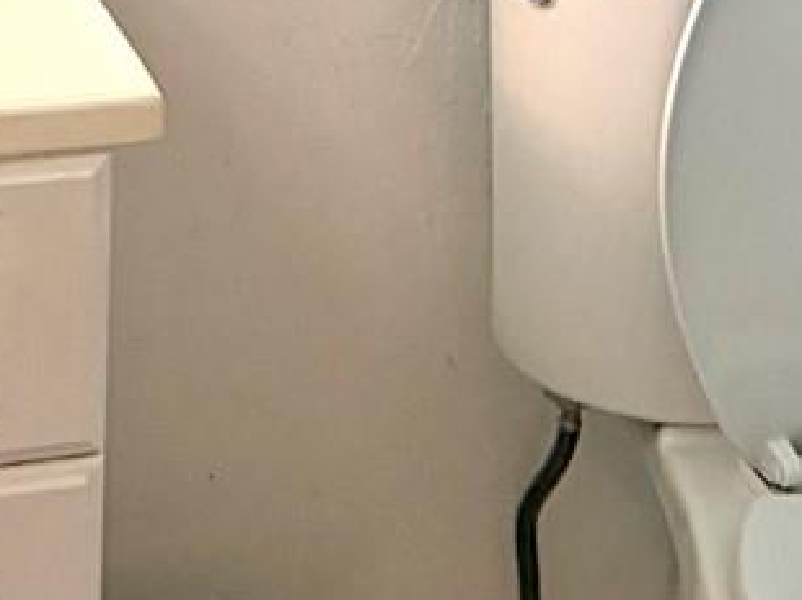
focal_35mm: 124
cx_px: 437
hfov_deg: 15.9
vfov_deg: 11.3
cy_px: -388
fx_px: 2871
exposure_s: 1/40
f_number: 1.78
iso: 640
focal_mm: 6.76
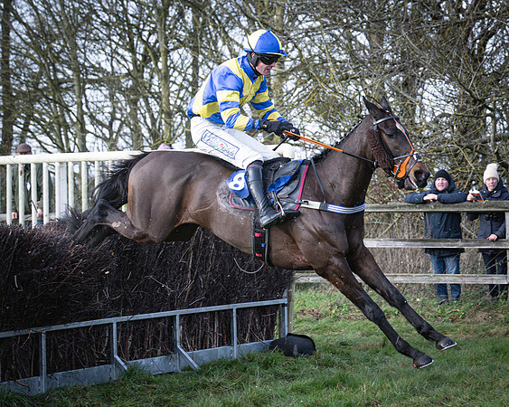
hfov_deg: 15.6
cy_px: 185
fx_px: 1849
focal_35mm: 123
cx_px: 351
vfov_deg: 12.6
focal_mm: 70
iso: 400
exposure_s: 1/1000
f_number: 4
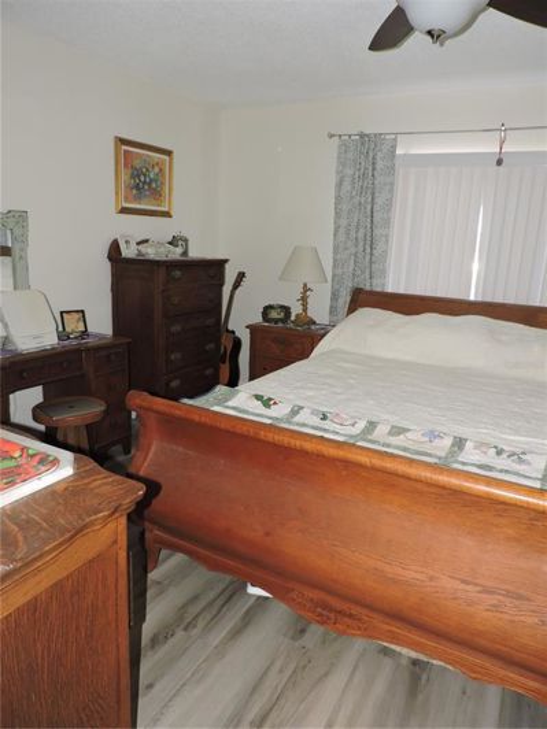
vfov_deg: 71.6
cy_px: 364
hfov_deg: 56.8
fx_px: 506
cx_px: 274
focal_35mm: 24
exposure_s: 1/30
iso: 200
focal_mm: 4.3
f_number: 3
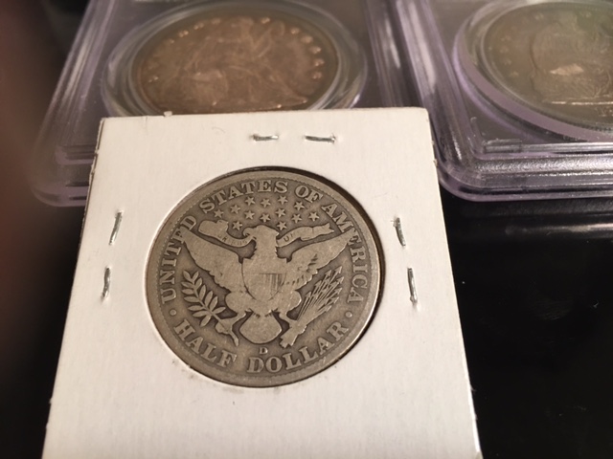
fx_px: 514
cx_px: 306
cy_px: 230
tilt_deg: -50.6
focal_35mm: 29
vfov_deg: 48.2
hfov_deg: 61.7
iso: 50
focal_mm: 4.15
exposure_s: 1/15
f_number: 2.2
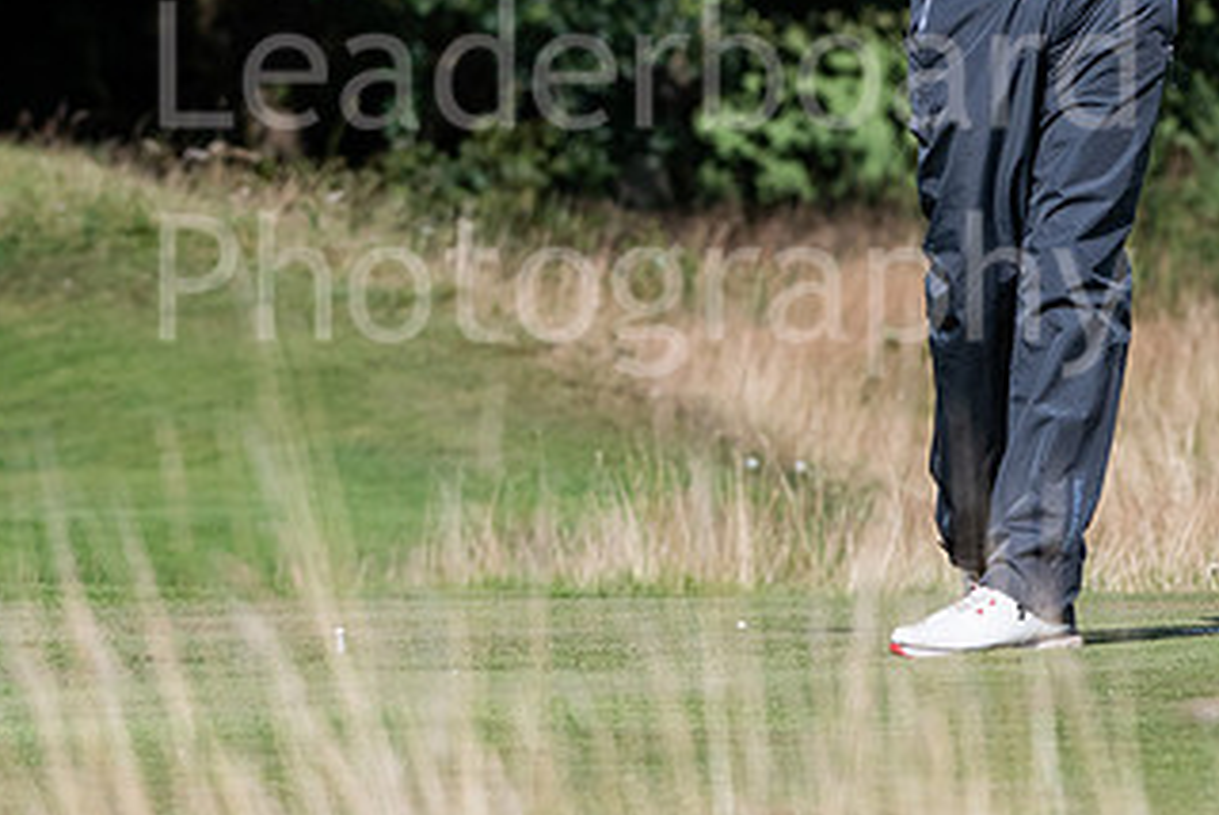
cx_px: 651
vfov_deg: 2.1
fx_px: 22097
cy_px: 101
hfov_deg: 3.2
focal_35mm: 652
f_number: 7.1
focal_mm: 240
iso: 800
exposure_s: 1/3200
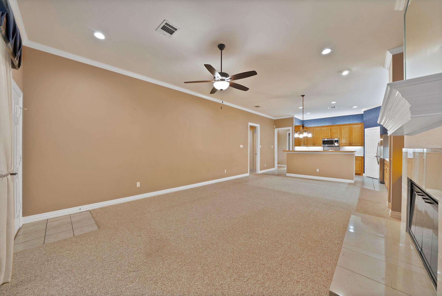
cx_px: 221
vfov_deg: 90.1
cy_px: 148
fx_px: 147
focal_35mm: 12
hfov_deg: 112.6
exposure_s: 1/2.5
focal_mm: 12
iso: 640
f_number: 9
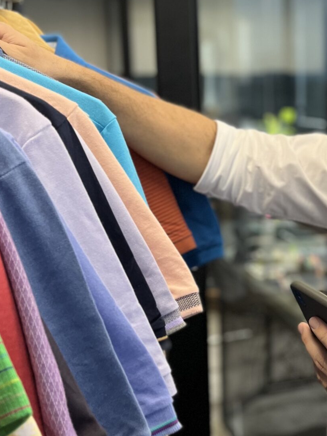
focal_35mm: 61
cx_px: 302
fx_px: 768
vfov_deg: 31.6
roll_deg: +1.3
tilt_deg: -7.7
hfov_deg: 23.3
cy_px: 181
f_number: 1.6
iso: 100
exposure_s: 1/60
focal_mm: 5.1
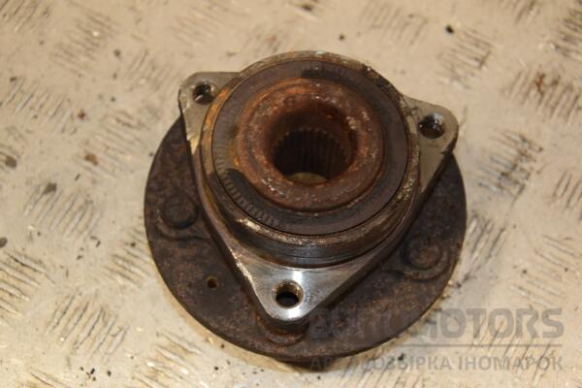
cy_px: 194
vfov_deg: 18.2
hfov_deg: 27.0
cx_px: 291
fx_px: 1212
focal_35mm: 75
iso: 800
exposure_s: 1/200
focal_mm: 50
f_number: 5.6
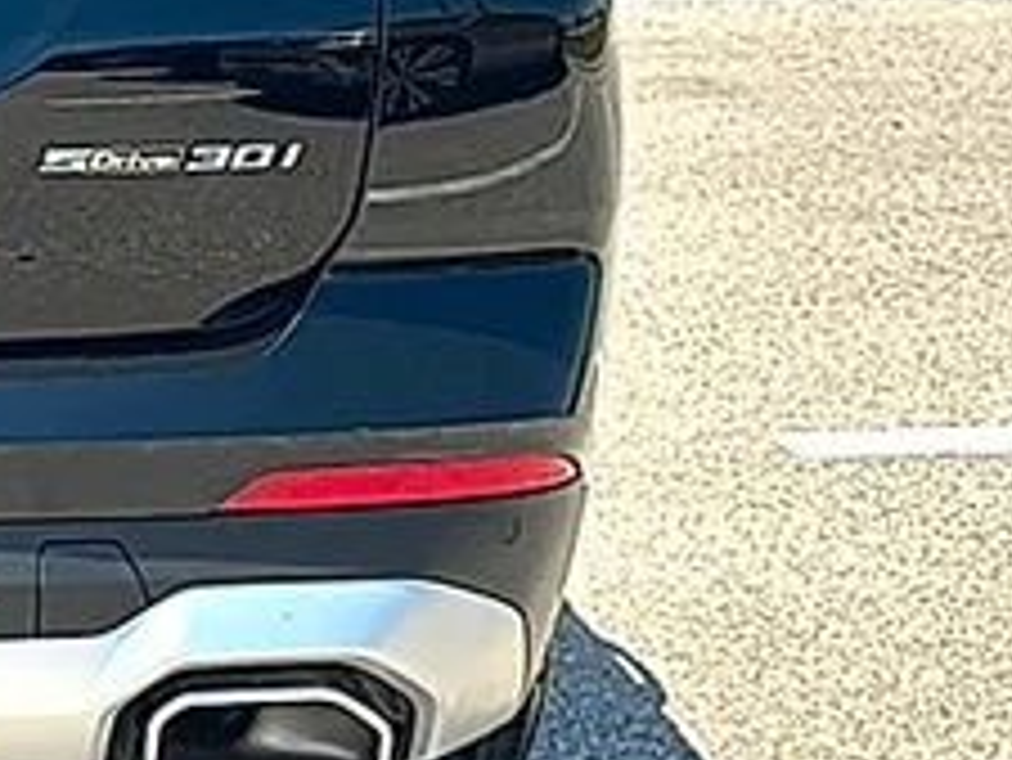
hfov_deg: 15.4
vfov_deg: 12.4
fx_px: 3452
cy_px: -11
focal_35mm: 118
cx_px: -504
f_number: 1.78
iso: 80
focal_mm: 6.86
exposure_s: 1/3497
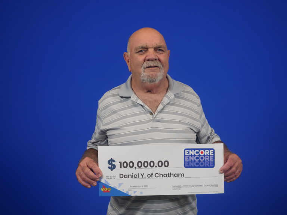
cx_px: 144
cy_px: 108
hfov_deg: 39.7
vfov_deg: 30.3
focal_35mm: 48
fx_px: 398
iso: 200
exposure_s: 1/160
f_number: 3.2
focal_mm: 24
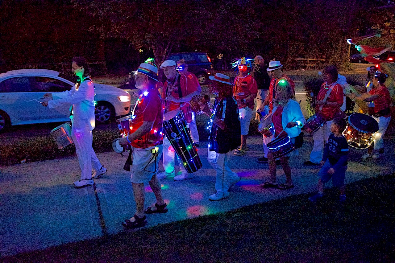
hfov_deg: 61.9
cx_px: 198
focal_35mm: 30
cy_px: 132
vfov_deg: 43.6
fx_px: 329
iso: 20000
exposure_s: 1/100
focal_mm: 20
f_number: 5
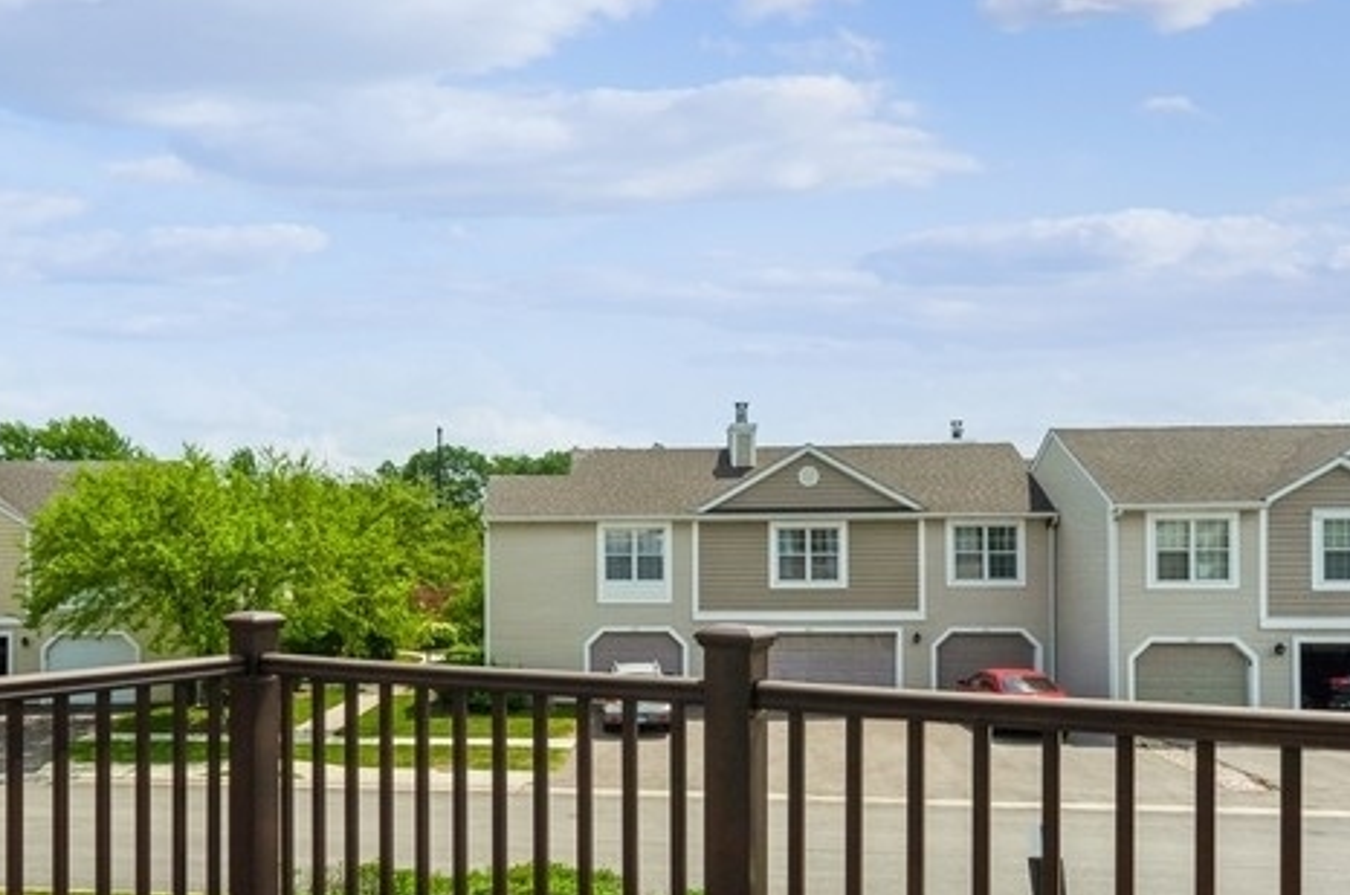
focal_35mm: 29
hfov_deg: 62.6
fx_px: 1086
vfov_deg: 44.4
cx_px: 487
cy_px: 562
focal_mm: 15
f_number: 8
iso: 200
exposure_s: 1/1600
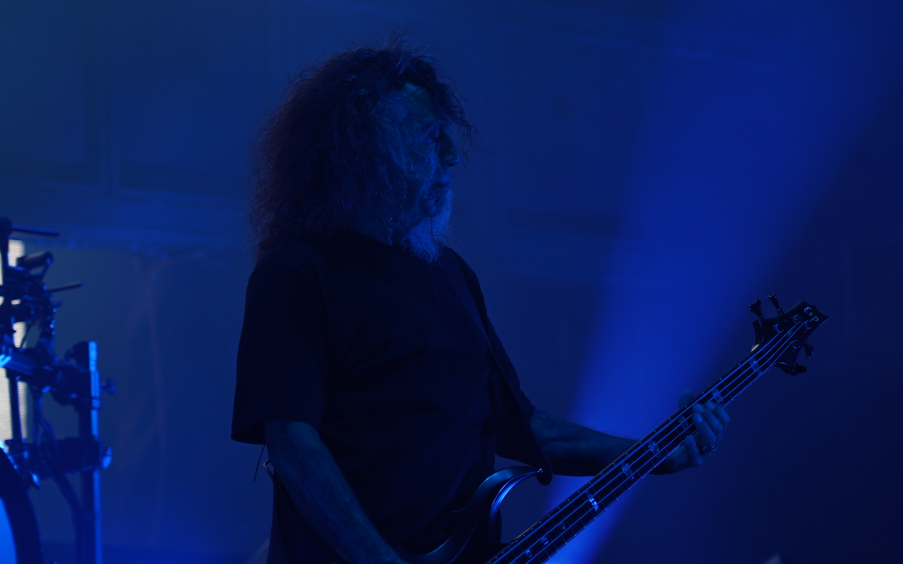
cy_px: 321
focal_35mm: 210
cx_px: 503
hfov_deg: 10.0
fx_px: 5168
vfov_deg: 6.2
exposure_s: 1/125
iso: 160
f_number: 4
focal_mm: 105
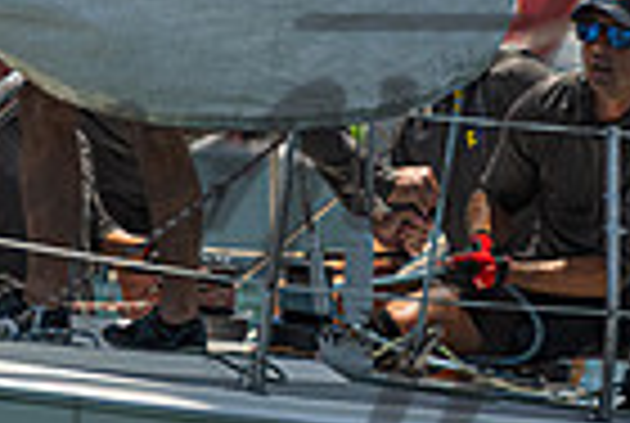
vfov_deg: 0.7
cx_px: -126
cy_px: 20
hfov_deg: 1.1
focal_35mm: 1860
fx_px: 32619
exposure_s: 1/3200
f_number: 8
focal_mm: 400
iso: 400
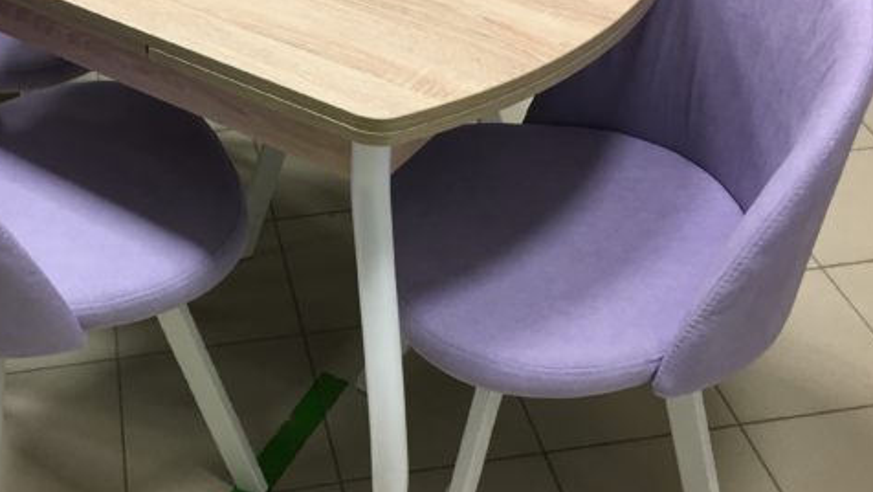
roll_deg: +1.7
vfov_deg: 23.4
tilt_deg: -35.6
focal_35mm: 51
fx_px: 1181
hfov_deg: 40.1
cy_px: 156
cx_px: 295
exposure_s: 1/33
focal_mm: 4.15
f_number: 2.2
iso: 100
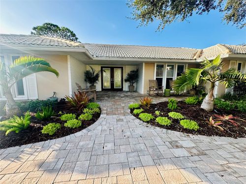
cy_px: 92
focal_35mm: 14
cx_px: 123
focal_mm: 2.22
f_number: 2.2
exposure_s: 1/321
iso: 40
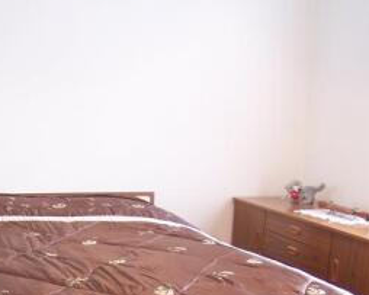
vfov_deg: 17.8
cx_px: 31
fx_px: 928
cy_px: 271
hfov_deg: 21.9
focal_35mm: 85
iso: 140
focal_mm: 6.3
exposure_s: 1/15
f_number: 2.8
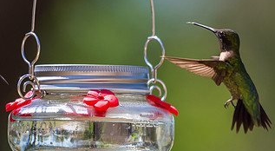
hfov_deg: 1.9
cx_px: 110
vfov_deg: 1.1
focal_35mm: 1125
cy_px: 78
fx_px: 8156
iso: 1400
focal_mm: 480
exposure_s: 1/3200
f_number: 5.6
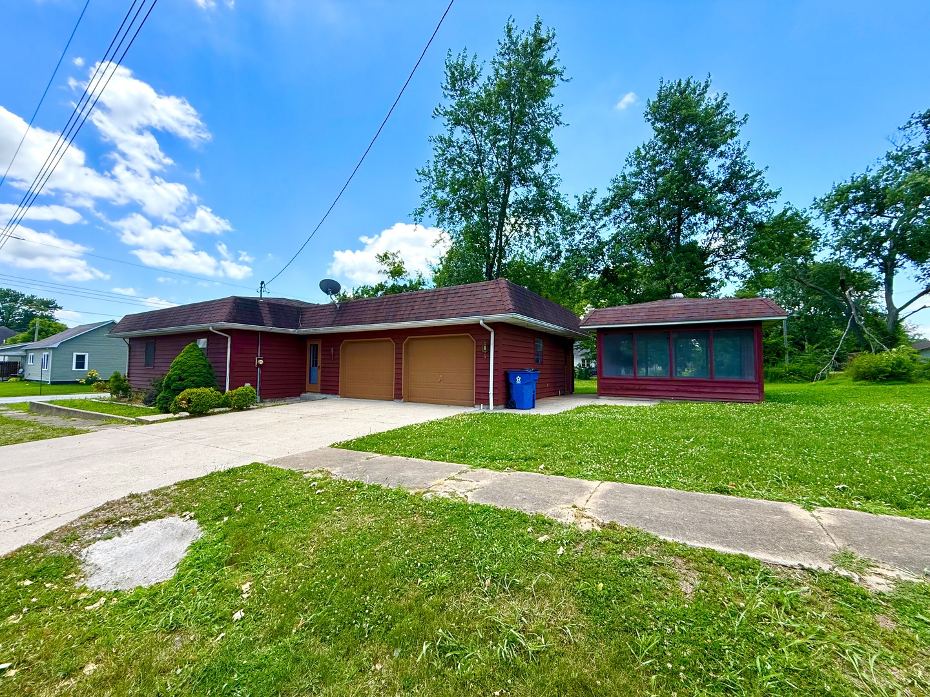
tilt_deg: +3.7
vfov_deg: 85.7
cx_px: 465
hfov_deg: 102.1
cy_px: 348
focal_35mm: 14
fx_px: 376
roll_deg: -0.3
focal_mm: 2.22
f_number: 2.2
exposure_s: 1/888
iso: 64
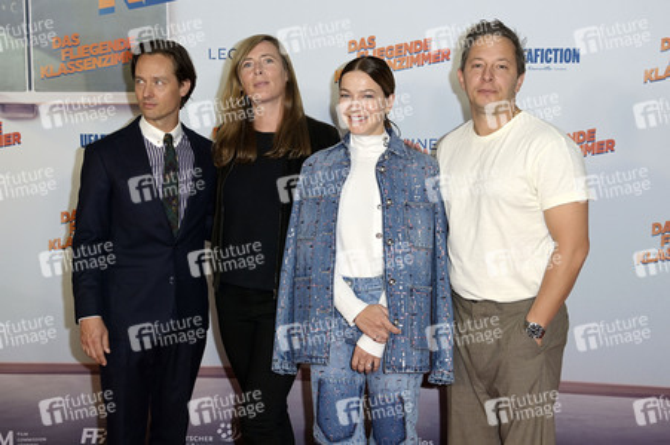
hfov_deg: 38.2
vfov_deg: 26.0
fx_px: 967
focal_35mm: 52
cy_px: 222
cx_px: 335
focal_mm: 52
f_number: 5.6
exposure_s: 1/250
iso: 640
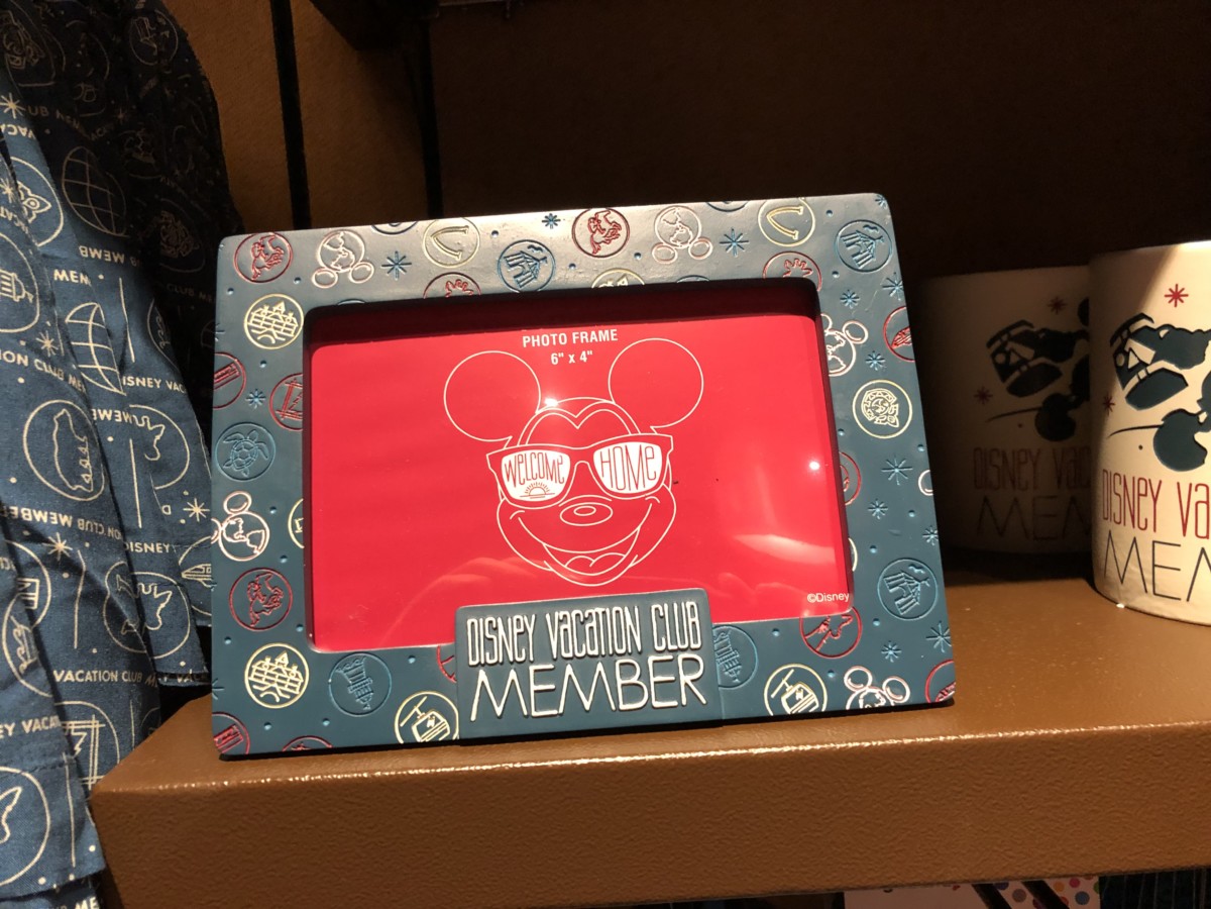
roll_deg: +4.4
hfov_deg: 63.4
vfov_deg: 49.7
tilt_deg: -6.8
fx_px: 980
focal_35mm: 28
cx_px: 606
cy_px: 454
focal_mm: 4
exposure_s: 1/15
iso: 100
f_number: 1.8
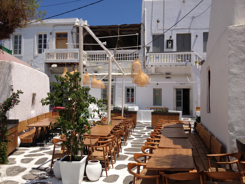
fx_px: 248
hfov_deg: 52.6
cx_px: 122
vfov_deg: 40.7
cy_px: 92
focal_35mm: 35
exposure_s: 1/2907
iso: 50
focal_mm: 4.28
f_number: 2.4
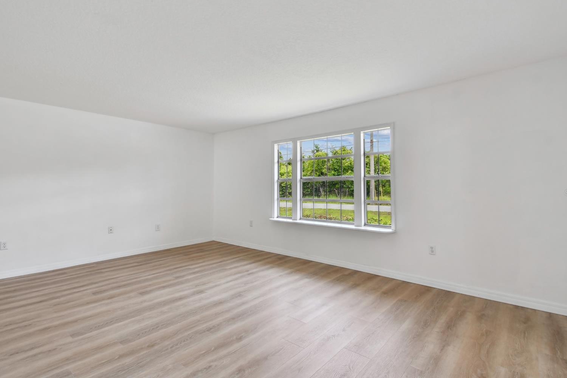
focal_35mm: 16
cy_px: 193
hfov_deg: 96.7
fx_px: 252
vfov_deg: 73.7
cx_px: 296
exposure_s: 1/30
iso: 100
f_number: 7.1
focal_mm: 10
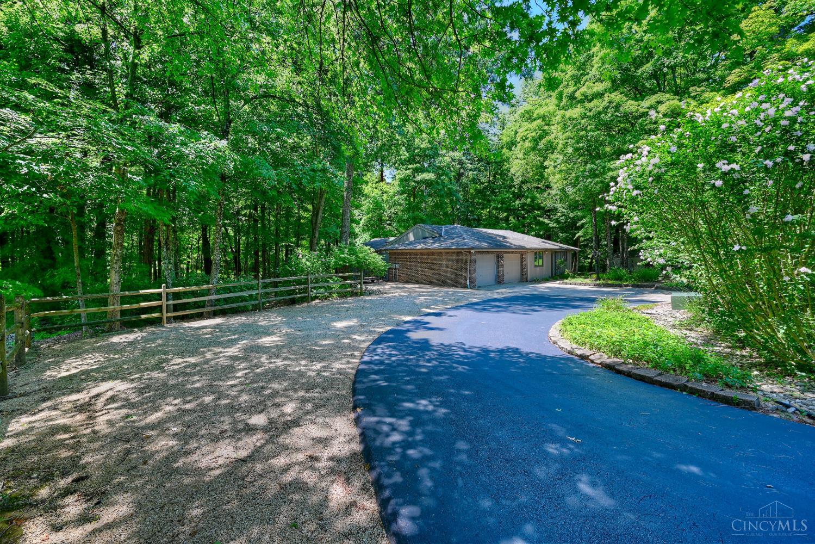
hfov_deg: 104.2
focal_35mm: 14
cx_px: 408
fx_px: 317
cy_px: 272
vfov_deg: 81.2
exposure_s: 1/8
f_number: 10
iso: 100
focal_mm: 14
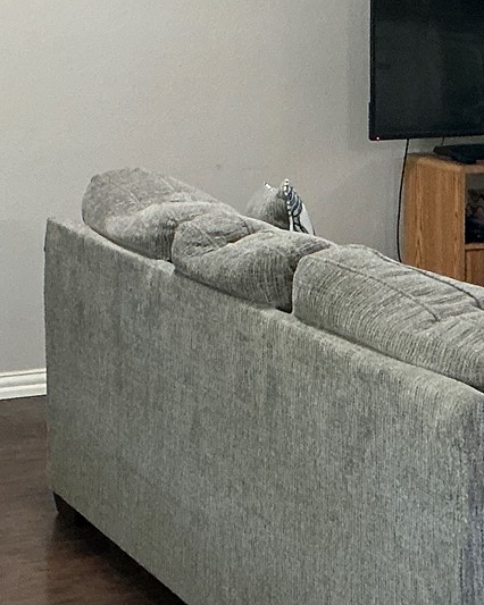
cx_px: 282
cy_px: 95
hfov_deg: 14.7
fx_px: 1881
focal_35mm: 105
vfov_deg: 18.1
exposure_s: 1/60
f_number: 1.8
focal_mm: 3
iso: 160
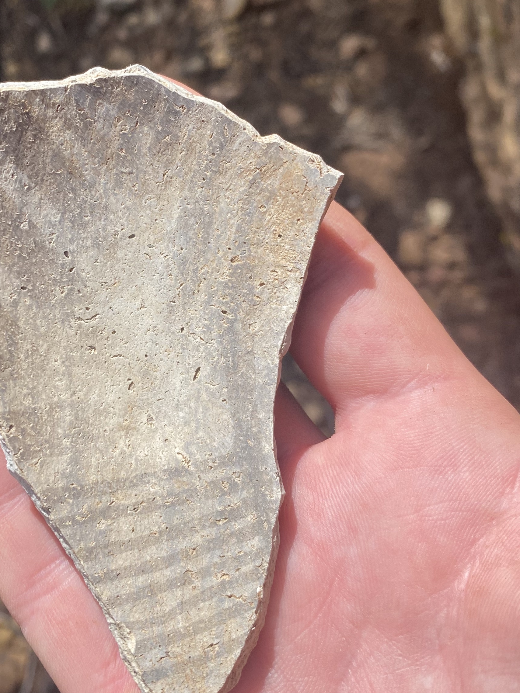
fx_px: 921
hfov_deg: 30.9
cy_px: 326
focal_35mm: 46
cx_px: 123
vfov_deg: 41.2
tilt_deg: -65.1
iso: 32
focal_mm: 4.25
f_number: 1.8
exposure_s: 1/1007
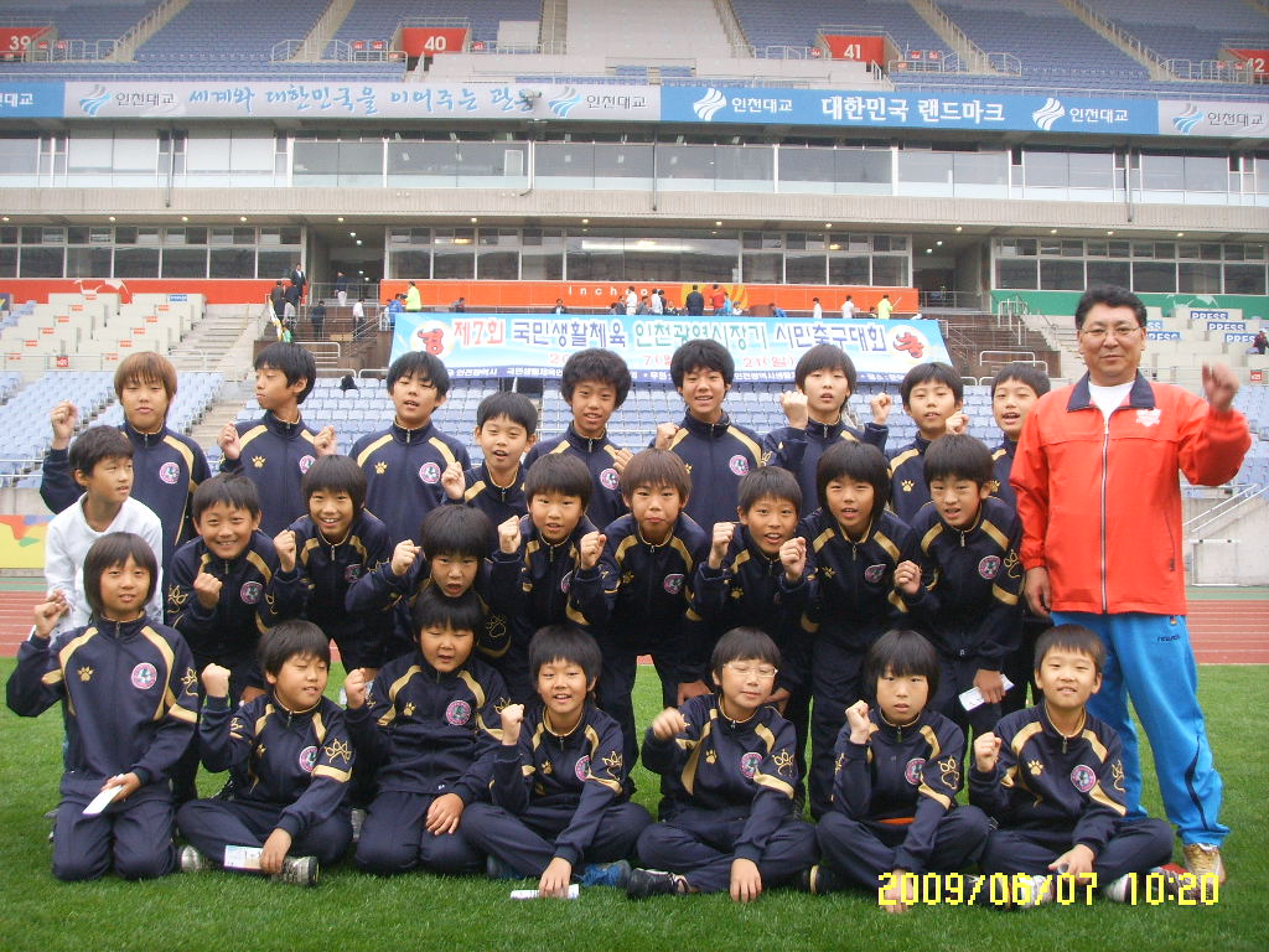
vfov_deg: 36.8
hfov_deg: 47.9
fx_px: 1430
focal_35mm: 39
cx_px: 634
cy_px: 476
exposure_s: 1/90
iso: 100
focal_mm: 6.6
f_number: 3.5
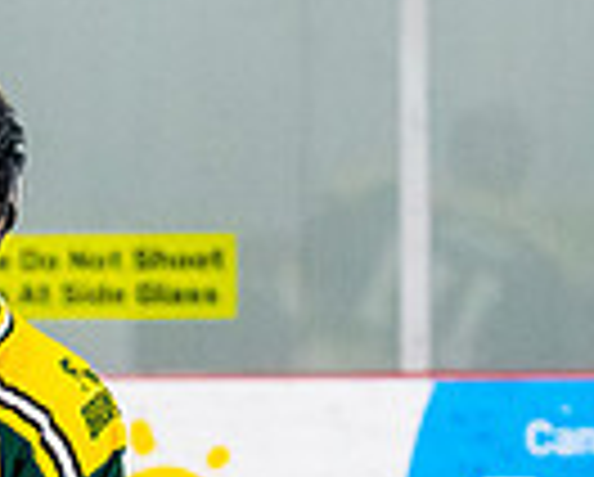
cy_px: 766
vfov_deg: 1.9
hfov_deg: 2.3
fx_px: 14736
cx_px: -4
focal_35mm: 837
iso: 2500
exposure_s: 1/640
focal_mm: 122
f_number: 3.2
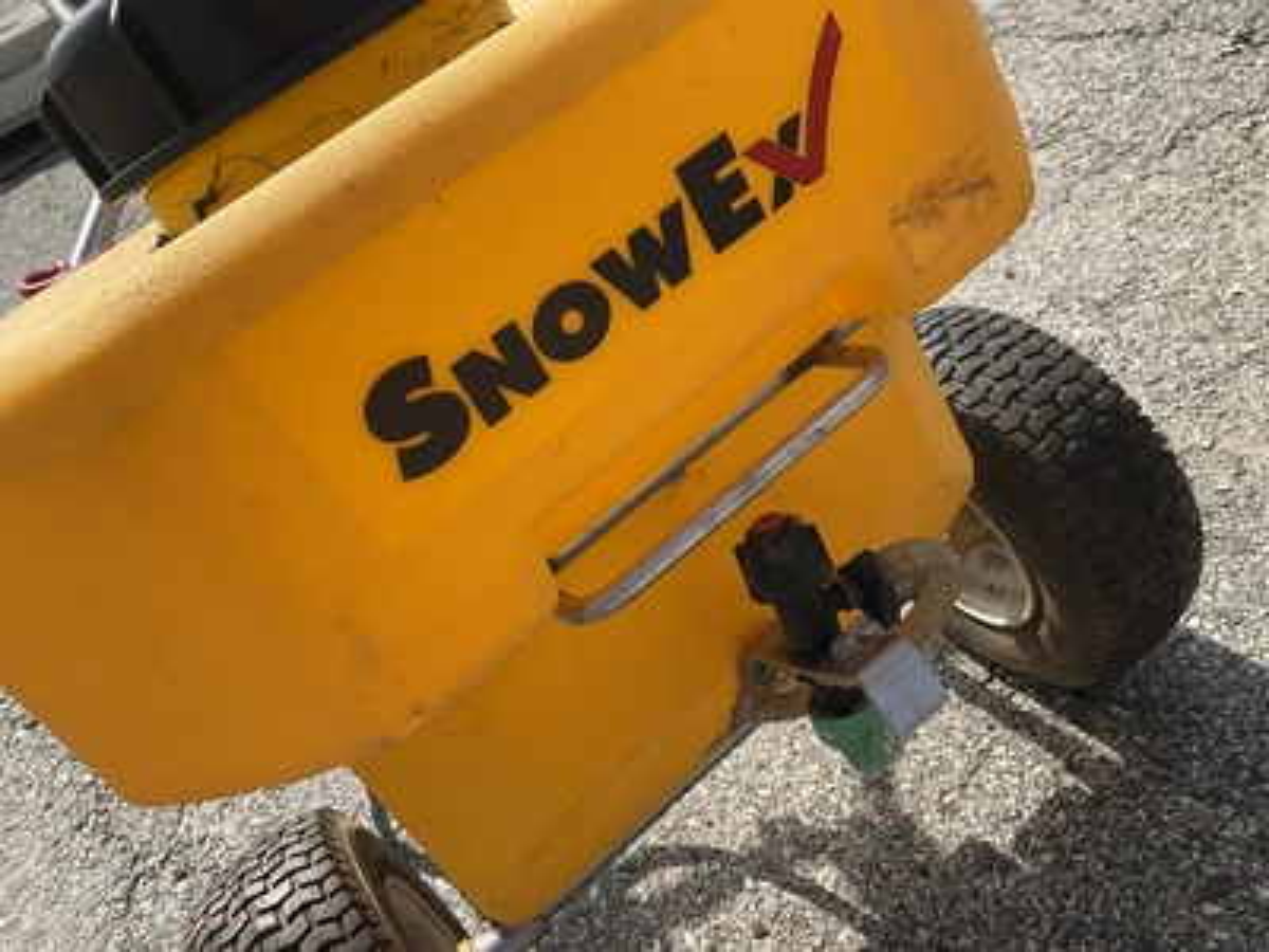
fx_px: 1063
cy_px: 476
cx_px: 634
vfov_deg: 48.2
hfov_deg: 61.7
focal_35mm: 29
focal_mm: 3
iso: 25
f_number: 1.8
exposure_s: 1/1144
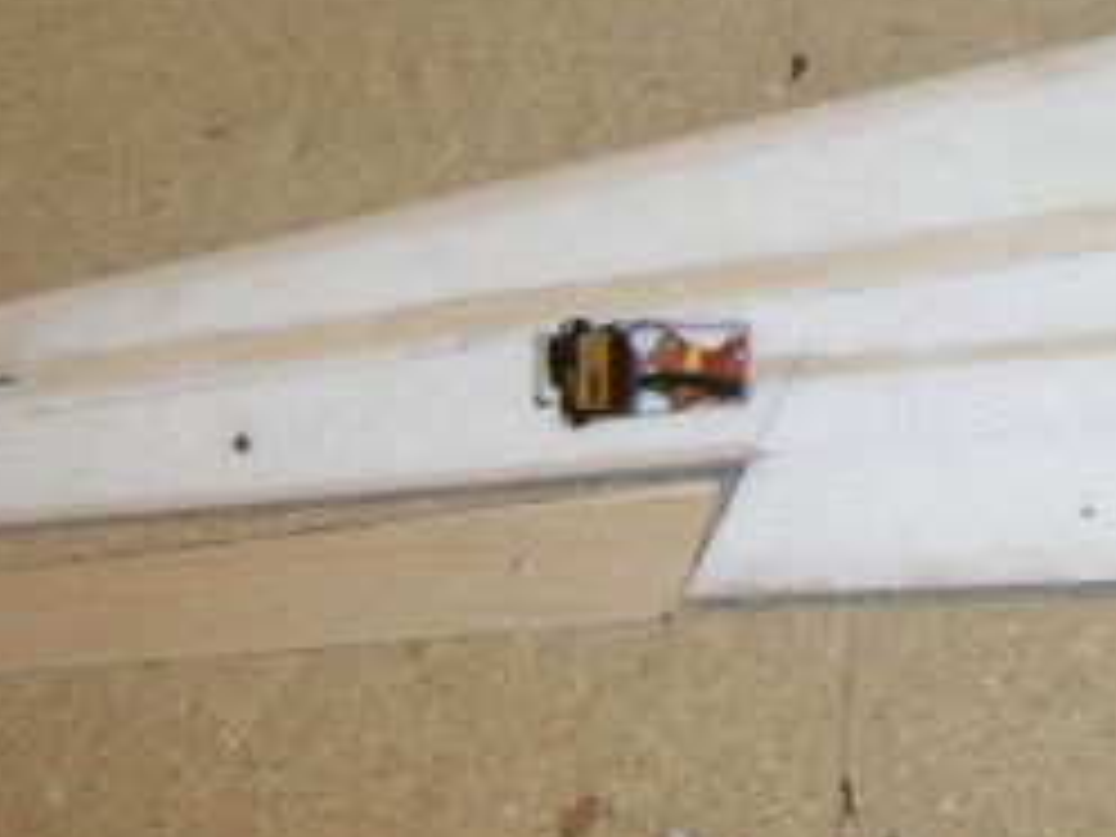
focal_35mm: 80
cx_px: 1404
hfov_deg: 22.2
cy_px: 108
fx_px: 2579
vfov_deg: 18.2
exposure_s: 1/30
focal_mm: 8.13
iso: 141
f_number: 2.7
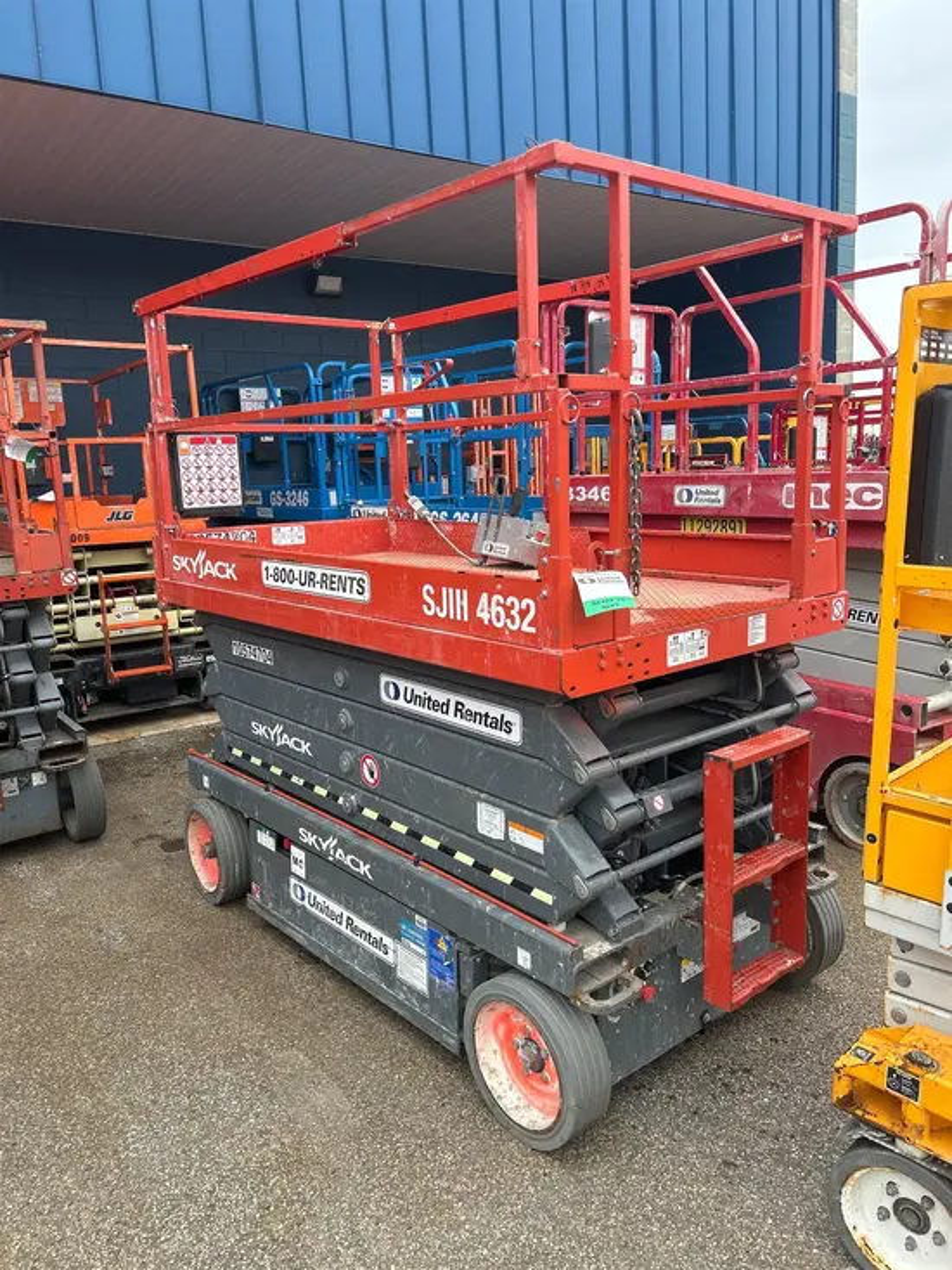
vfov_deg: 67.3
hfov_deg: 53.1
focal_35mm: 26
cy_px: 635
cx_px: 476
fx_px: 953
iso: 50
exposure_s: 1/511
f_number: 1.5
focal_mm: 5.7
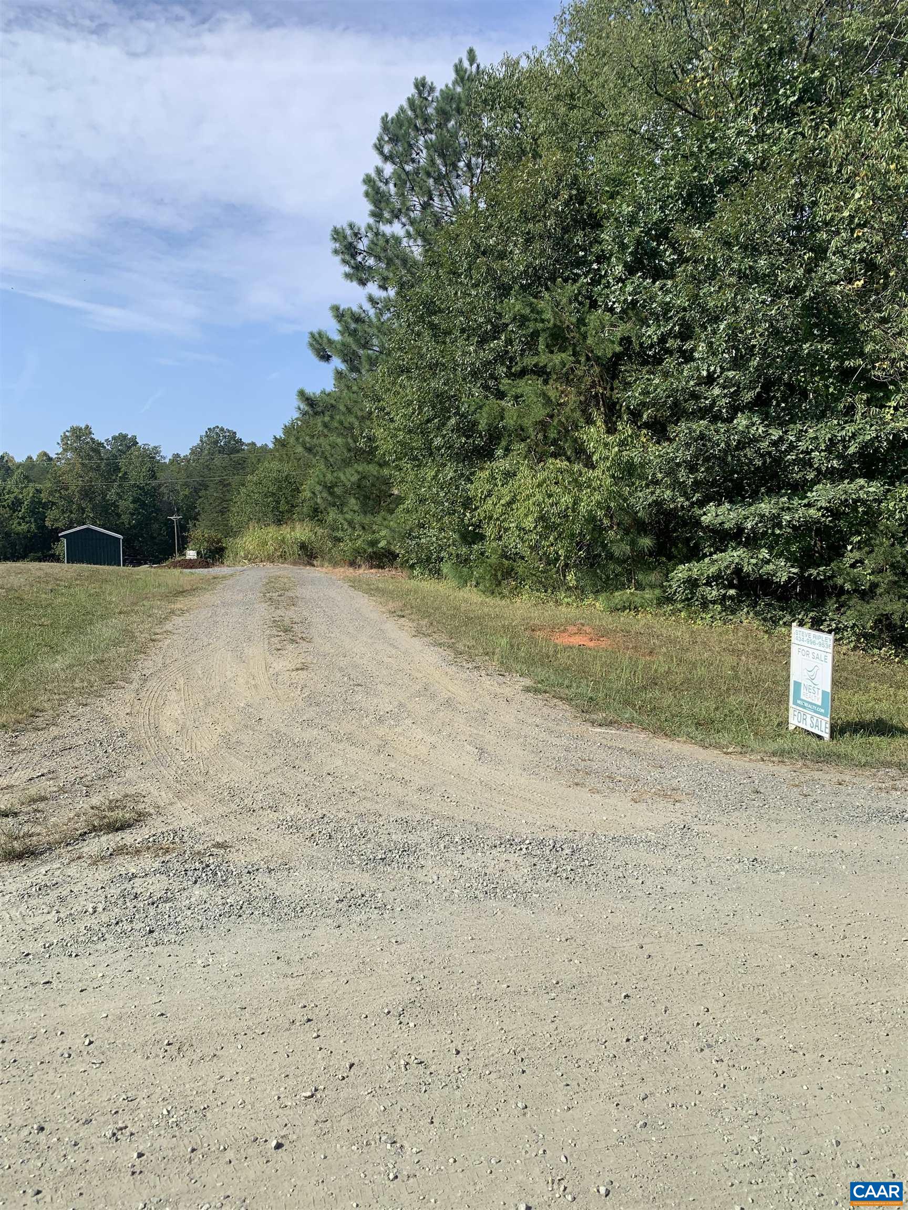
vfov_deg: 67.3
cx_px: 454
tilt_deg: -2.7
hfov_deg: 53.1
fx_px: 909
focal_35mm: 26
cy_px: 605
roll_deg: -0.3
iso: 25
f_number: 1.8
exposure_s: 1/2208
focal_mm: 4.25
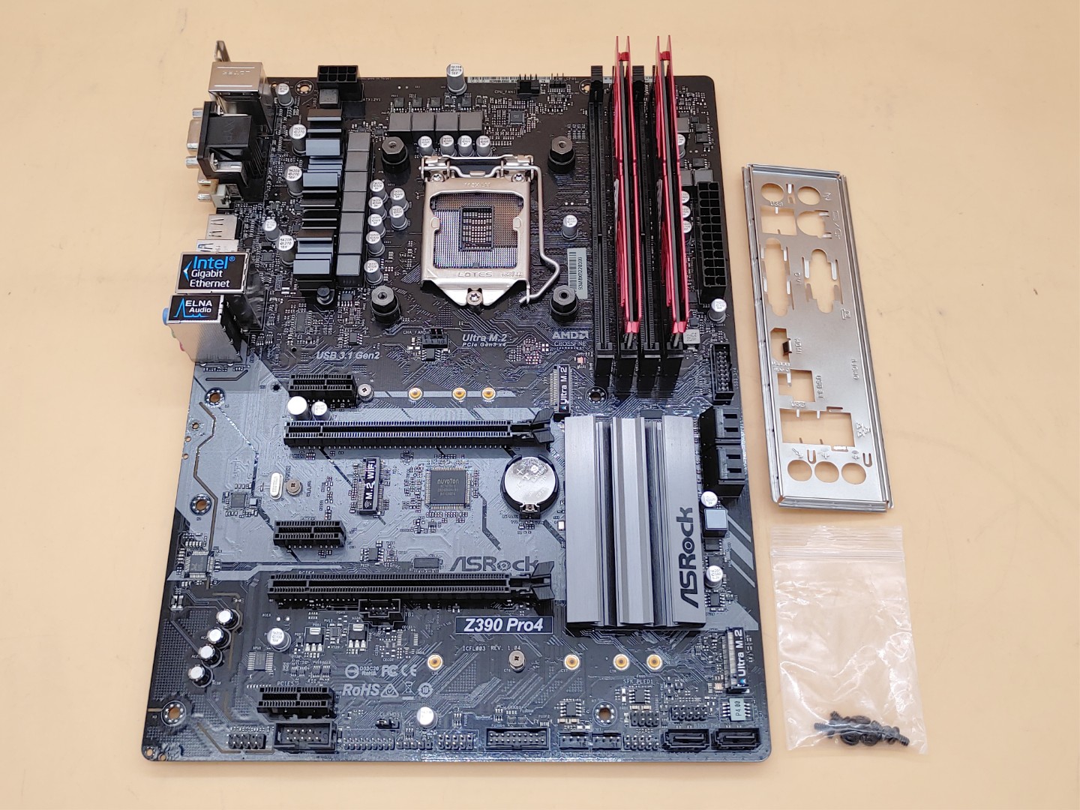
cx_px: 540
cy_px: 405
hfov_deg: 55.4
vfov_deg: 42.9
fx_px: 1030
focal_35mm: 33
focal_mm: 4.36
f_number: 1.8
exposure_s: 1/125
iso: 50
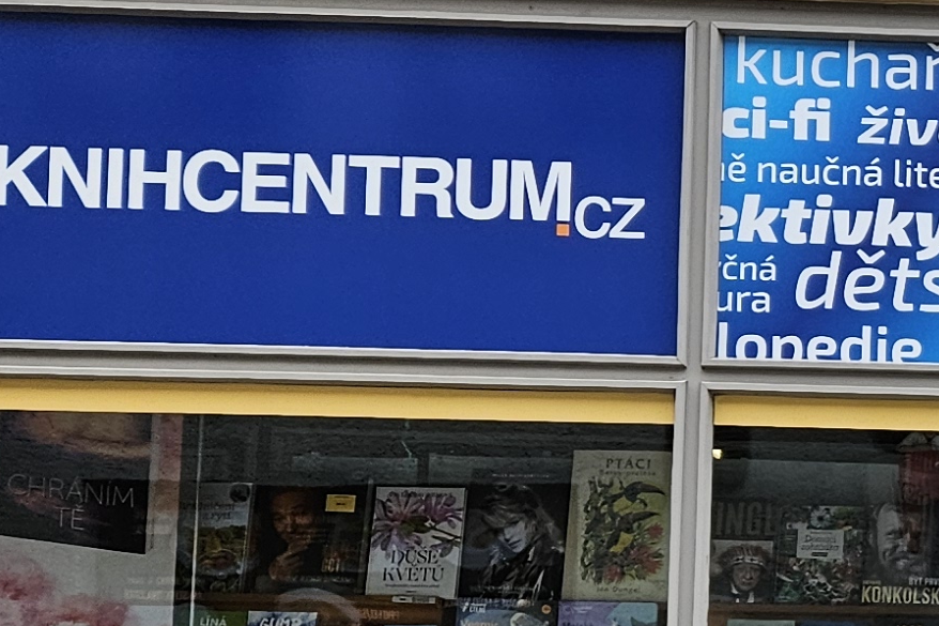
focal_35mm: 109
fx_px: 2842
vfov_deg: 12.4
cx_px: 1647
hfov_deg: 16.1
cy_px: 599
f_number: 1.8
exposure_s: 1/719
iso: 64
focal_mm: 5.4
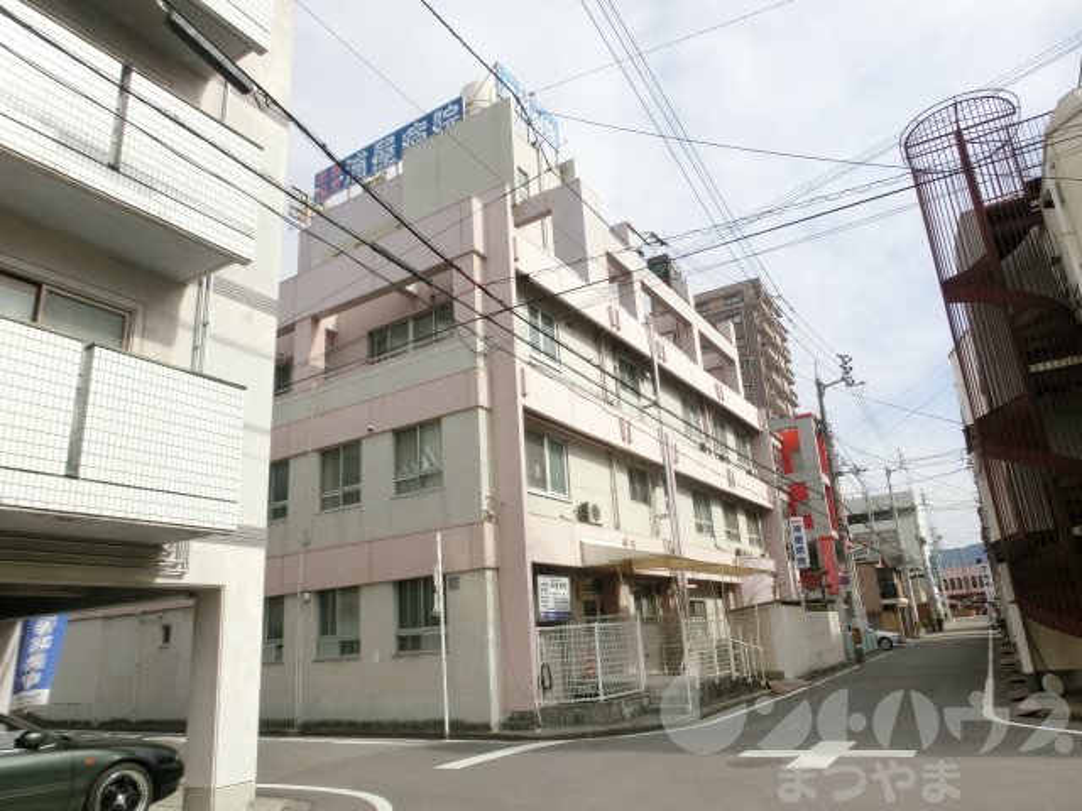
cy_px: 406
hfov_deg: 71.6
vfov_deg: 56.8
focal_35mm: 24
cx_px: 541
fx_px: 750
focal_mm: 4.24
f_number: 7.9
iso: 80
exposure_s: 1/200
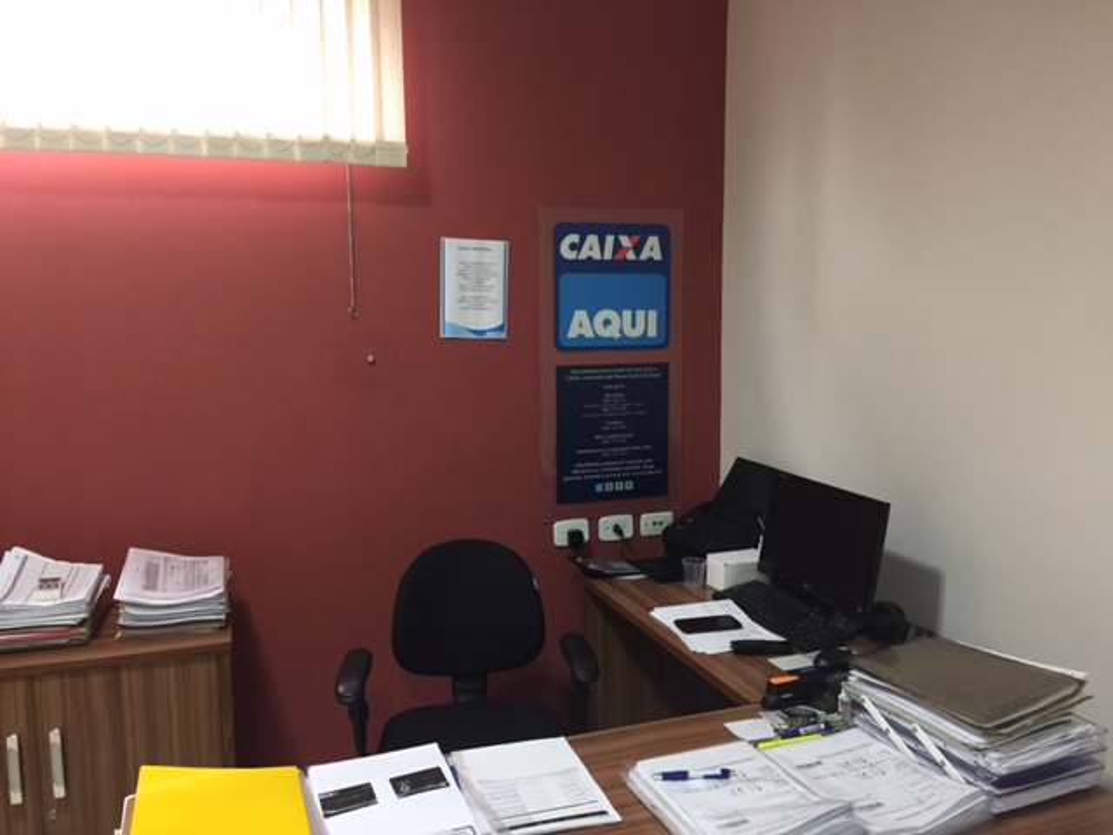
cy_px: 418
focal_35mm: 29
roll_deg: -0.2
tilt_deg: -6.9
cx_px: 556
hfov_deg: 61.7
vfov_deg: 48.2
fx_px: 932
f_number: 2.2
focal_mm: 4.15
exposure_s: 1/30
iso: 125
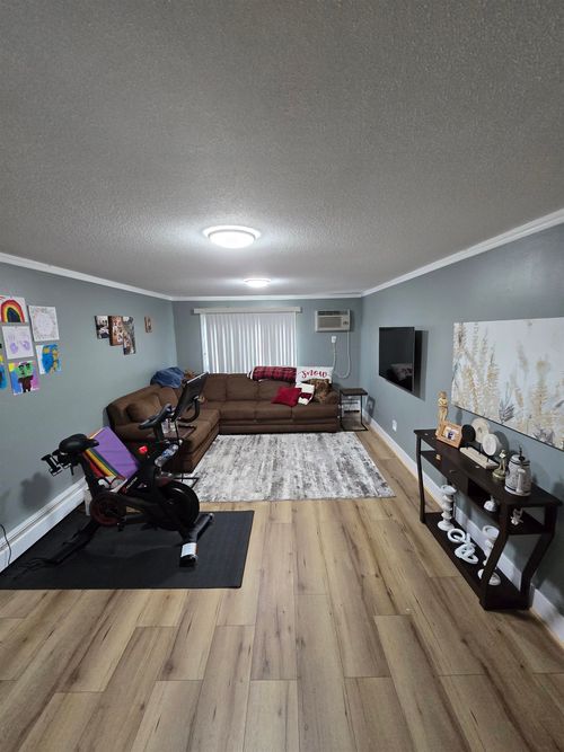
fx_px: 283
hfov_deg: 89.9
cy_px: 376
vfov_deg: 106.2
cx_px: 282
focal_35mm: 13
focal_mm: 2.2
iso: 800
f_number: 2.2
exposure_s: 1/60
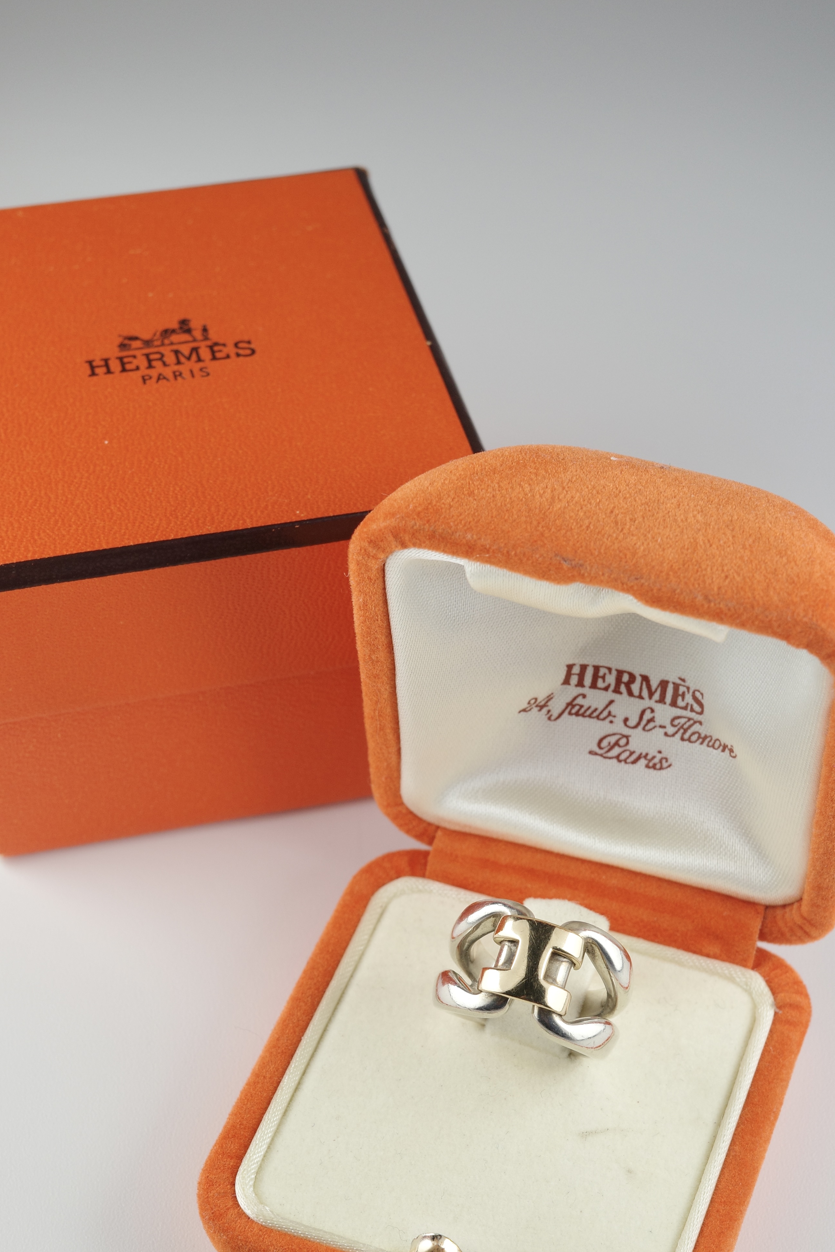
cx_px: 387
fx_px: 2157
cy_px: 841
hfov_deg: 21.9
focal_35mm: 62
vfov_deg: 32.1
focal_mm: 26
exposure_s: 1/60
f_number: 6.3
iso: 200
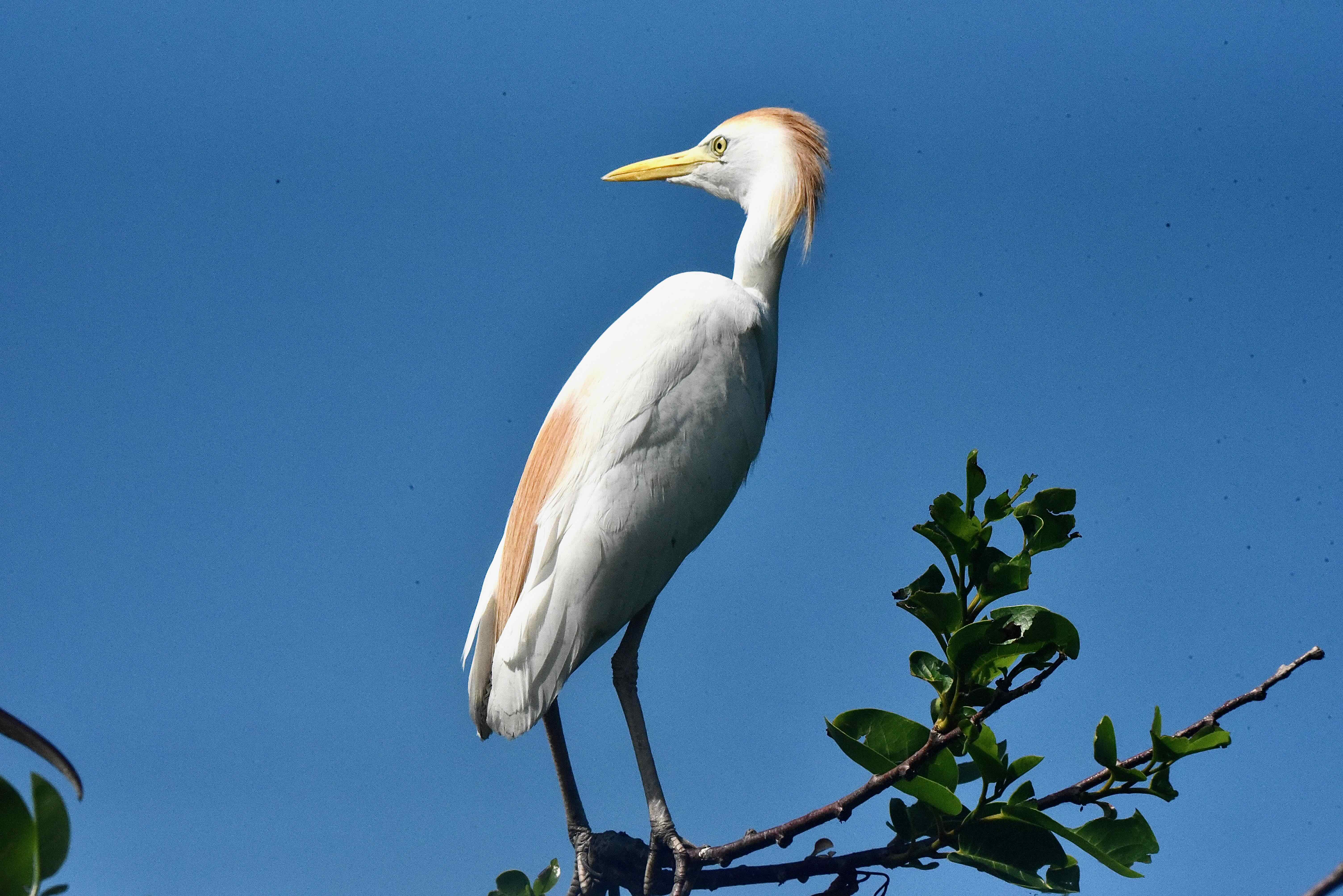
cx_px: 672
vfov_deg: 4.9
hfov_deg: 7.4
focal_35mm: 280
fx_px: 10449
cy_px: 448
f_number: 32
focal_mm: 280
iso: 6400
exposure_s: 1/4000
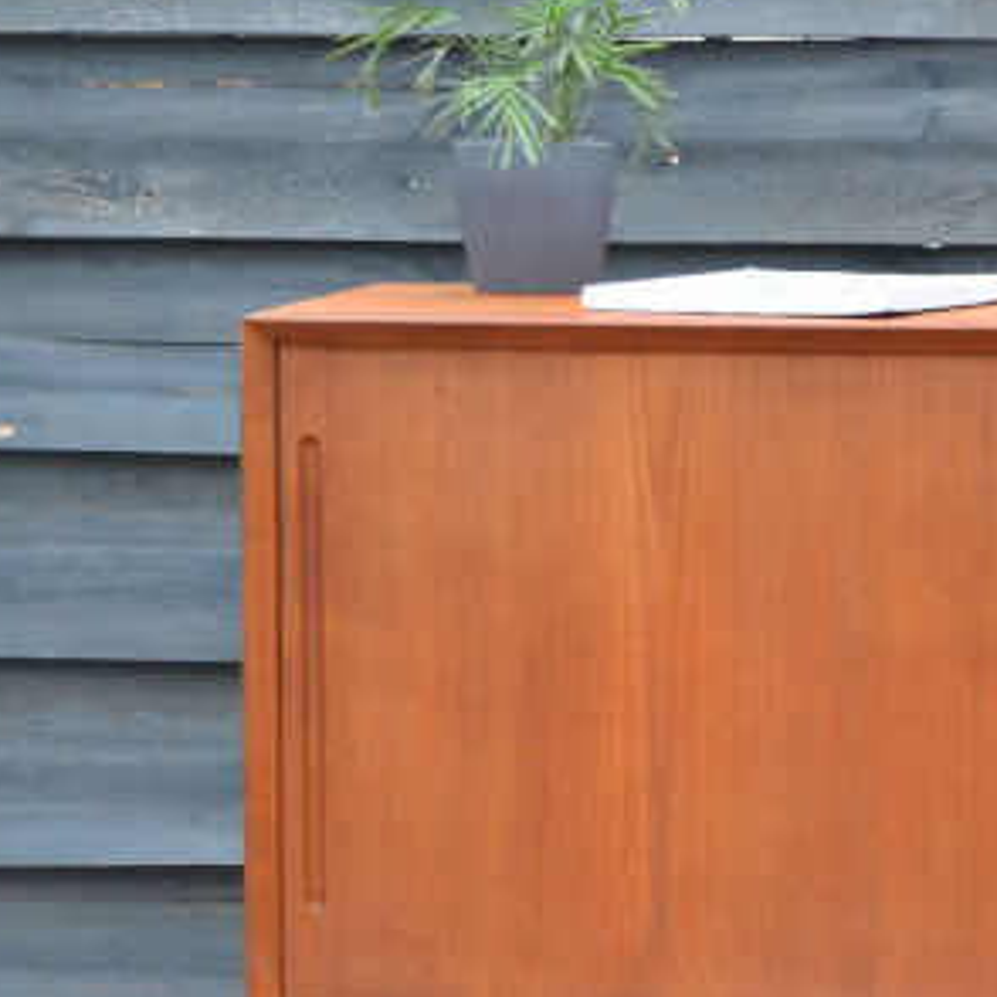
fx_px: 5083
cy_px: 644
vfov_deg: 11.2
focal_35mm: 156
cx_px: 1418
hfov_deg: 10.9
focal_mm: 40
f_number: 5.6
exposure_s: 1/125
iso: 280
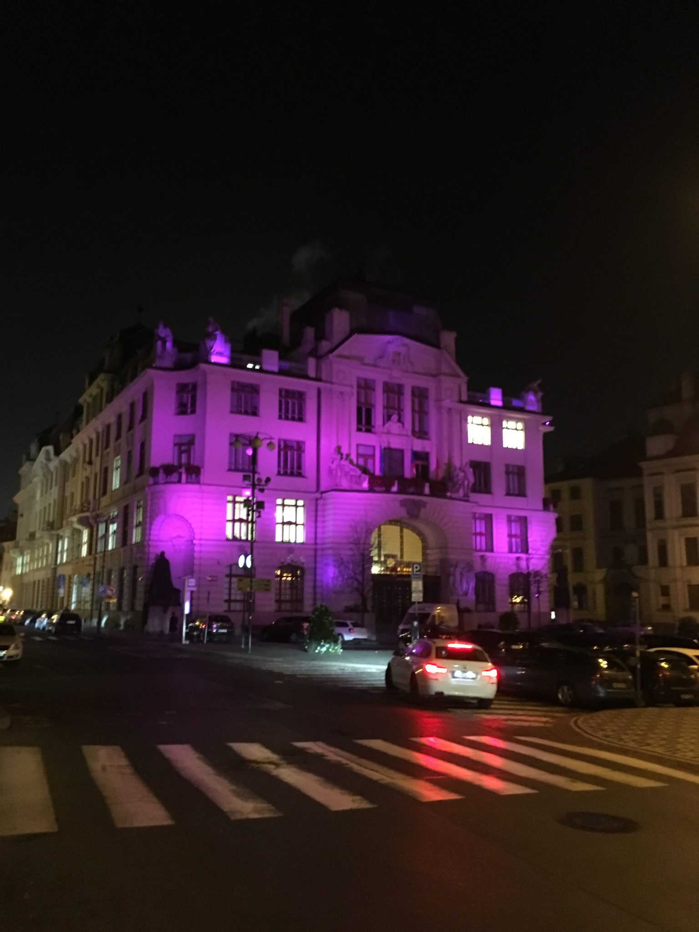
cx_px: 350
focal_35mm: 29
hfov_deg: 48.2
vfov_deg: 61.7
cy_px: 466
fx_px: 781
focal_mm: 4.15
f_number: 2.2
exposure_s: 1/17
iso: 640
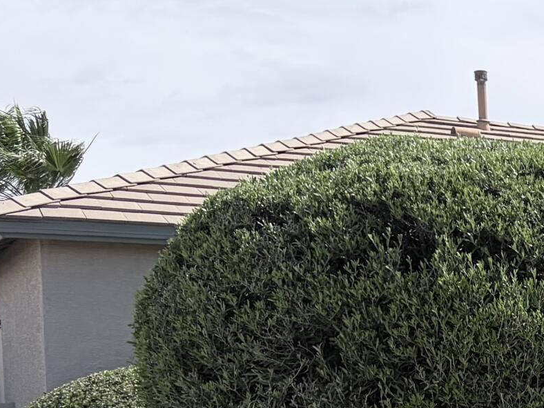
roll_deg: +1.4
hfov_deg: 16.7
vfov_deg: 14.5
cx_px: 962
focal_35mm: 99
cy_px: 472
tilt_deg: -1.4
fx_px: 1556
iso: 50
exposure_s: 1/5348
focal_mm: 5.96
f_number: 1.6
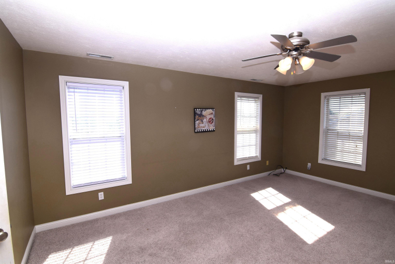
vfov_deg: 72.1
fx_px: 181
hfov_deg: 95.0
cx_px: 198
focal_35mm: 16
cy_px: 132
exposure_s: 1/200
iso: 280
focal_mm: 11
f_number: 10
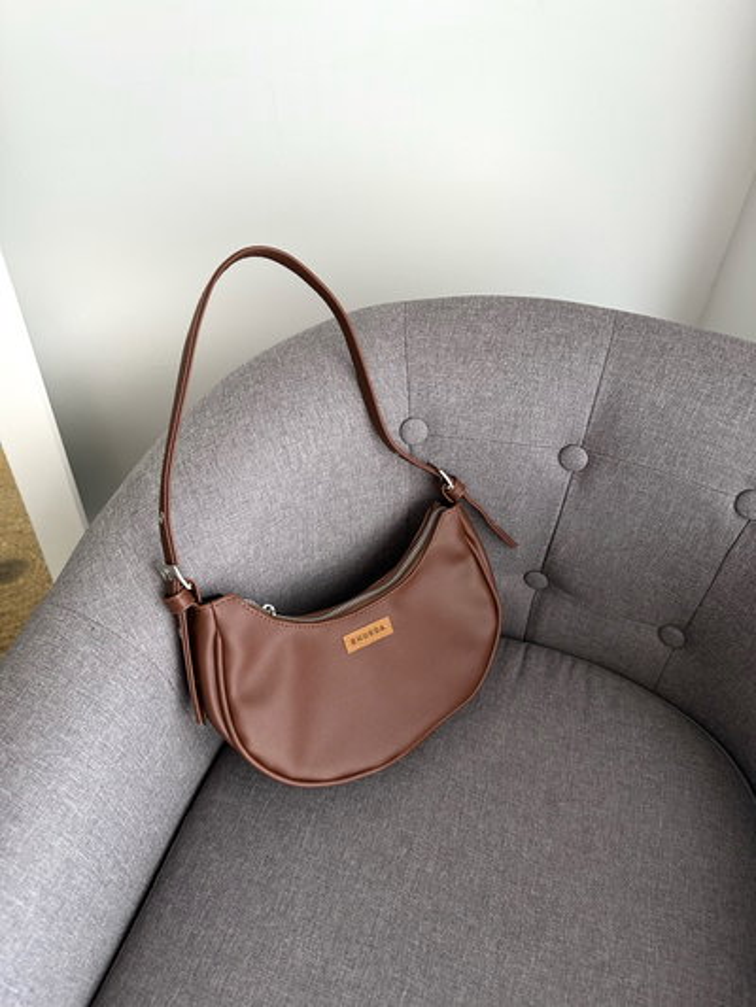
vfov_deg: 71.6
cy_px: 504
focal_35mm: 24
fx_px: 699
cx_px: 378
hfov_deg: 56.8
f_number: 1.78
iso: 250
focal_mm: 6.86
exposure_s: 1/60
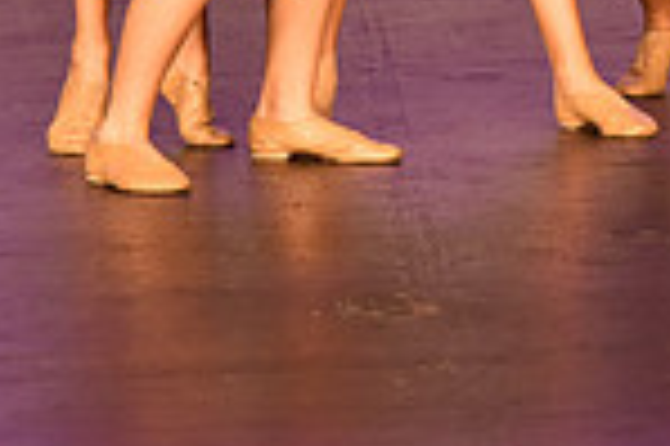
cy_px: -381
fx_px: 13404
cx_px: 674
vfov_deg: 1.9
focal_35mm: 721
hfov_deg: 2.9
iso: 2000
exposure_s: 1/250
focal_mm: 185
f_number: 4.5
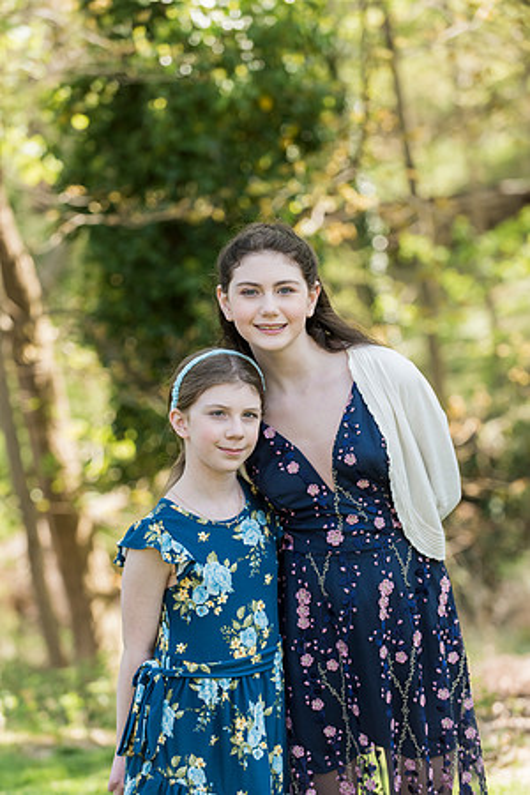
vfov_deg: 17.1
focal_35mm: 120
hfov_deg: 11.4
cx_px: 265
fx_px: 2650
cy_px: 398
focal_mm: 120
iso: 800
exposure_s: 1/1000
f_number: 4
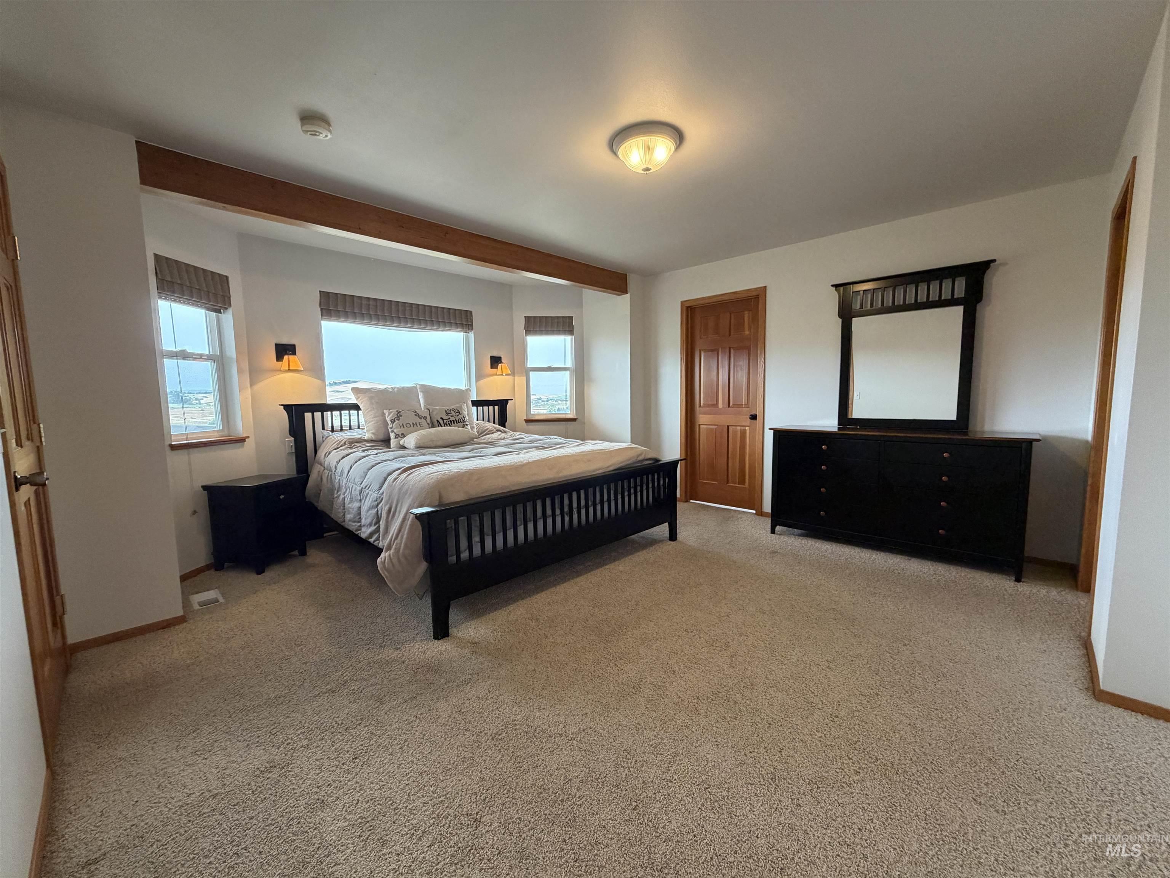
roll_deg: +1.5
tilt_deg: -5.5
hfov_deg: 102.1
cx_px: 585
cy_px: 439
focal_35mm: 14
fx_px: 473
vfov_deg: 85.7
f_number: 2.2
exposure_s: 1/60
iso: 250
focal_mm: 2.22
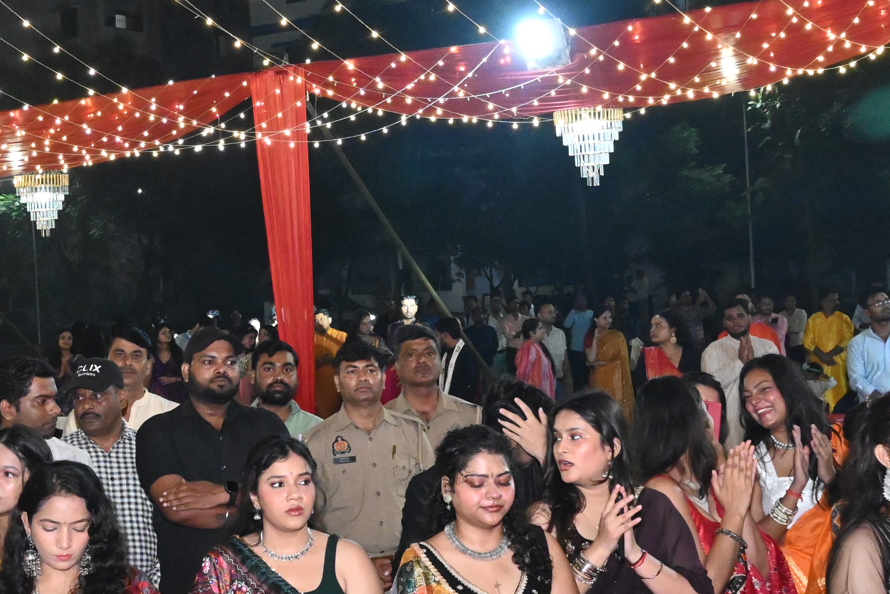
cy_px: 306
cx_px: 296
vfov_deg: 21.2
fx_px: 1582
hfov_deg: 31.2
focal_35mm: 64
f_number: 7.1
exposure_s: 1/125
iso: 6400
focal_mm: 18
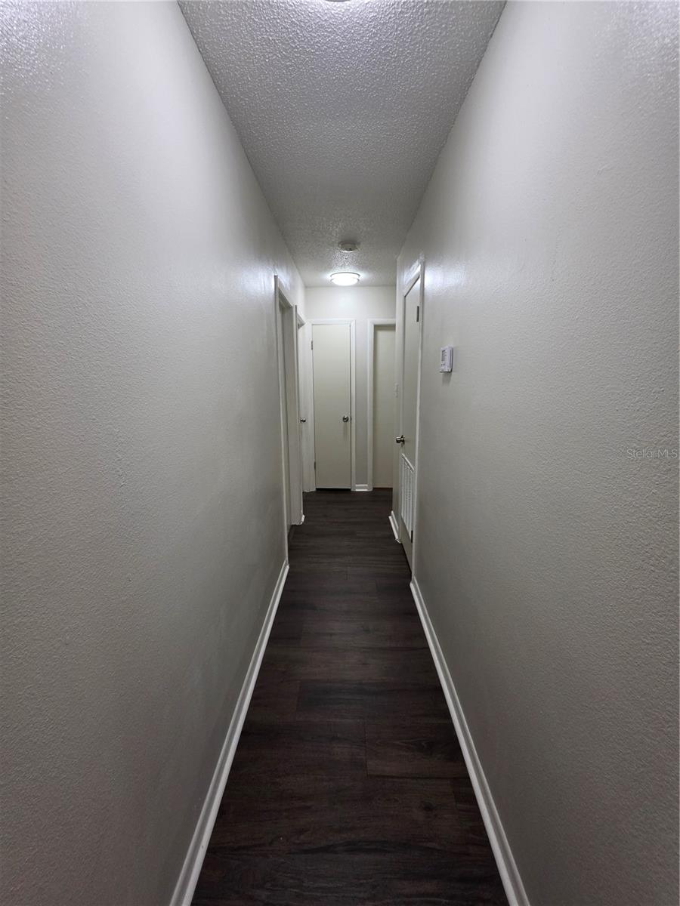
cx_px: 340
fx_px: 340
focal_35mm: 13
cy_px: 453
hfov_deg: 89.9
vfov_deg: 106.2
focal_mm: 2.2
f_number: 1.9
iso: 200
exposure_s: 1/120
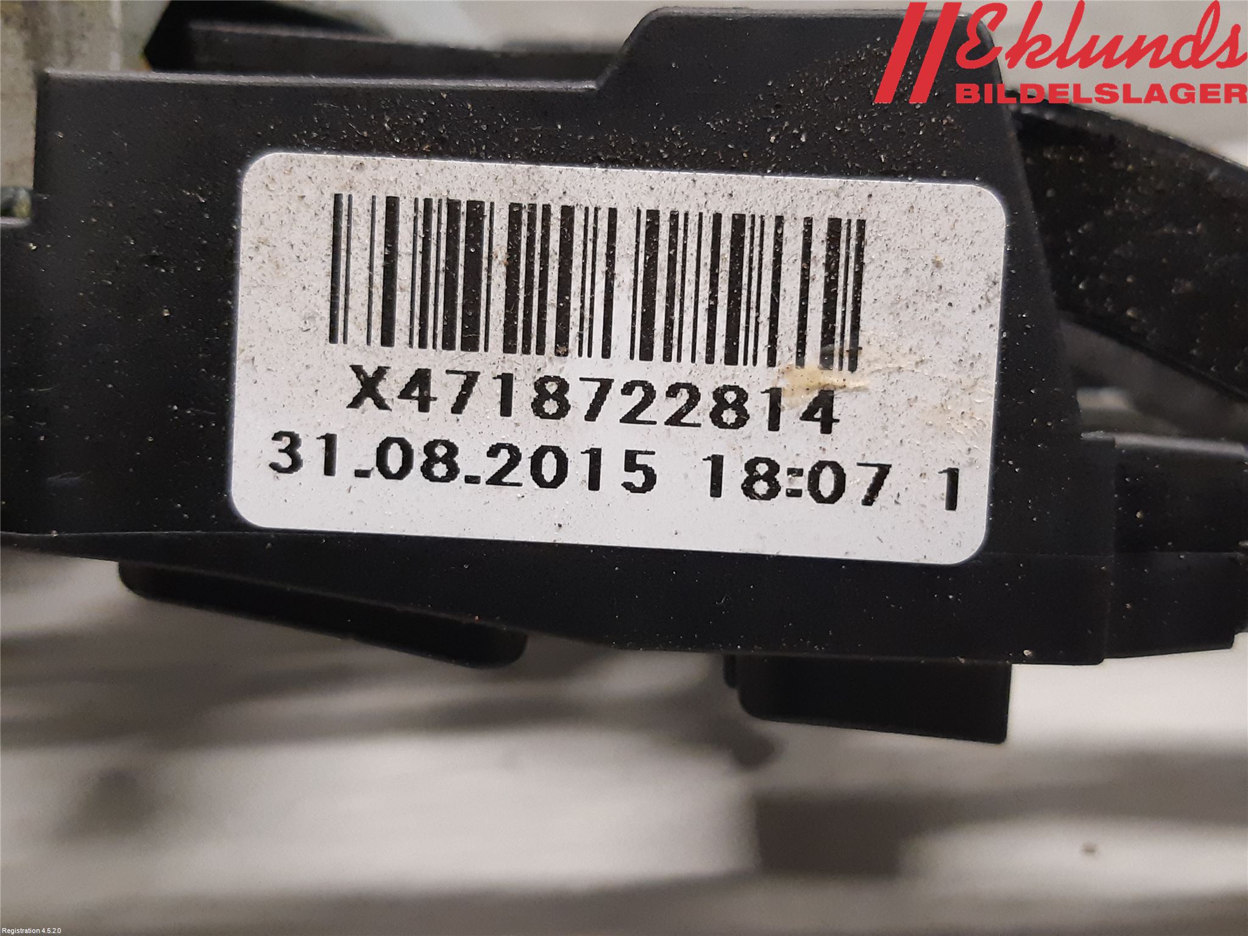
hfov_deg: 67.3
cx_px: 624
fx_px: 937
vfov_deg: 53.1
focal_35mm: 26
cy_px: 468
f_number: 1.7
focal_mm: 3.93
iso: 320
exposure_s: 1/50
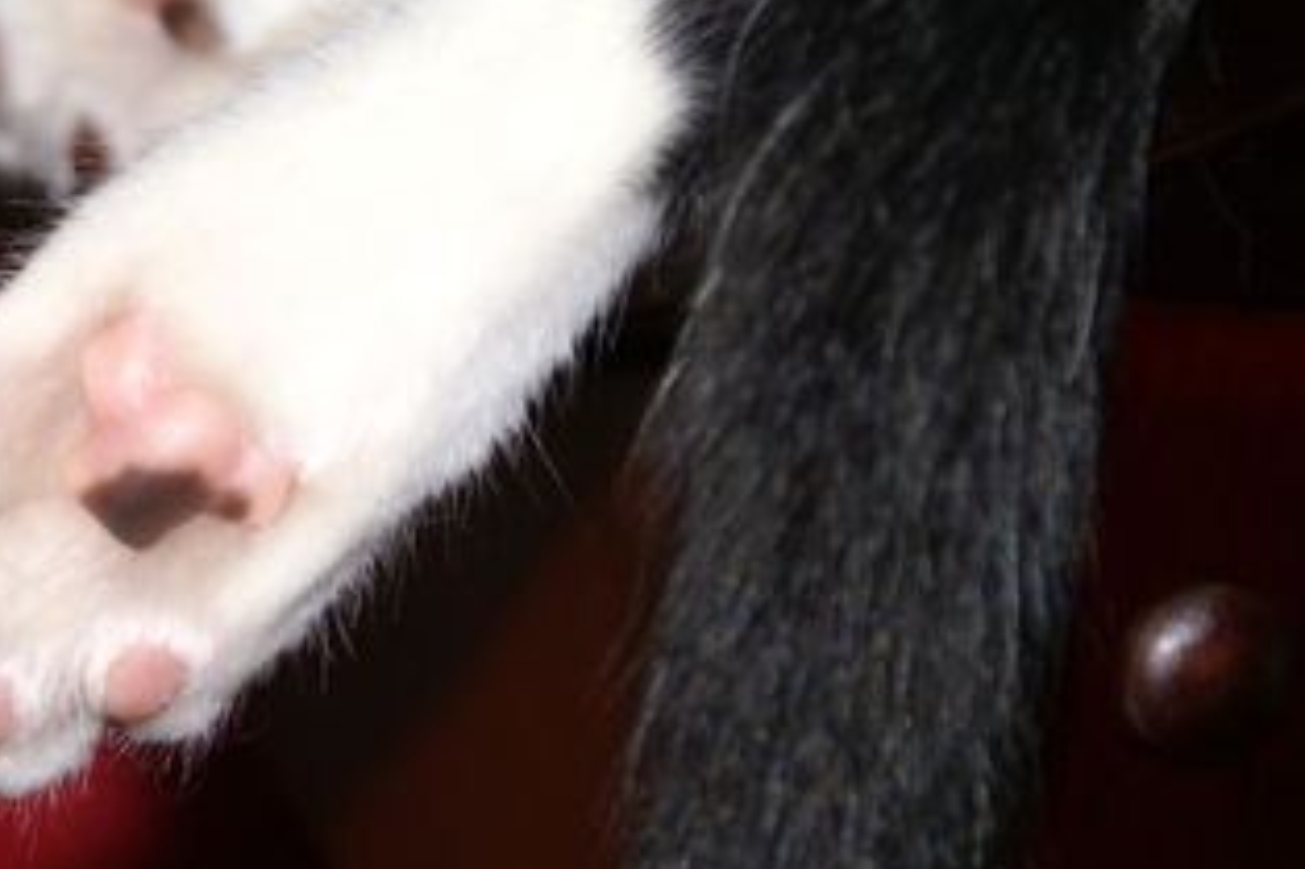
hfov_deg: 14.4
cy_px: 349
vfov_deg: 9.6
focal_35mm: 142
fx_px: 5145
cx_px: 459
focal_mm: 70
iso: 400
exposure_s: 1/125
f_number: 5.6
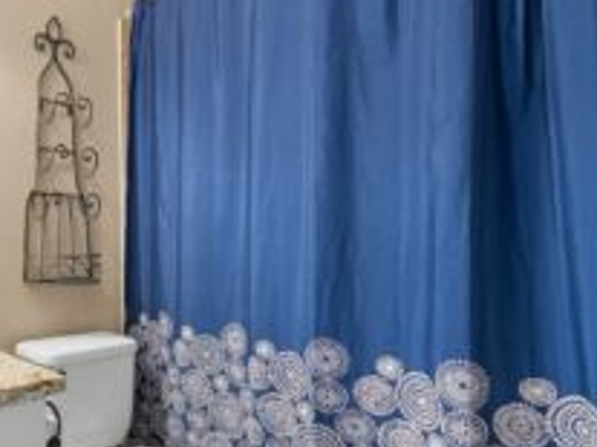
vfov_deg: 52.9
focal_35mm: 26
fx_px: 448
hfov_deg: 59.8
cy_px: 244
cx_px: 89
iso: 400
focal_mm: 14
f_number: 2.8
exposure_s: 1/15
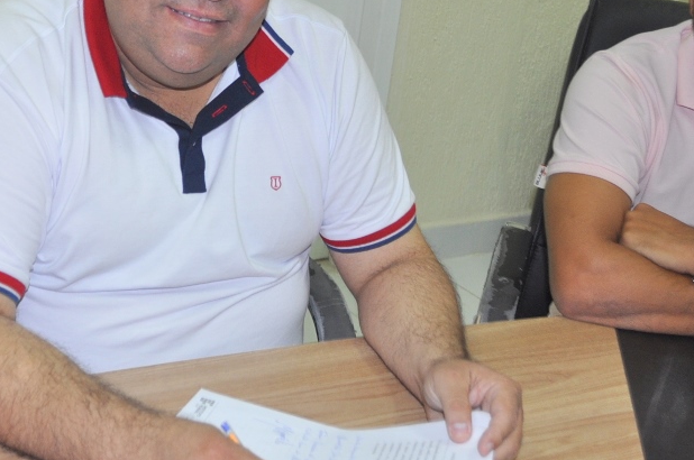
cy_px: 176
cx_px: 159
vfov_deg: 18.6
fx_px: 1405
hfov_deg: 27.3
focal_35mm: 73
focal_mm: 26
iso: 500
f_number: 4.2
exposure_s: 1/60
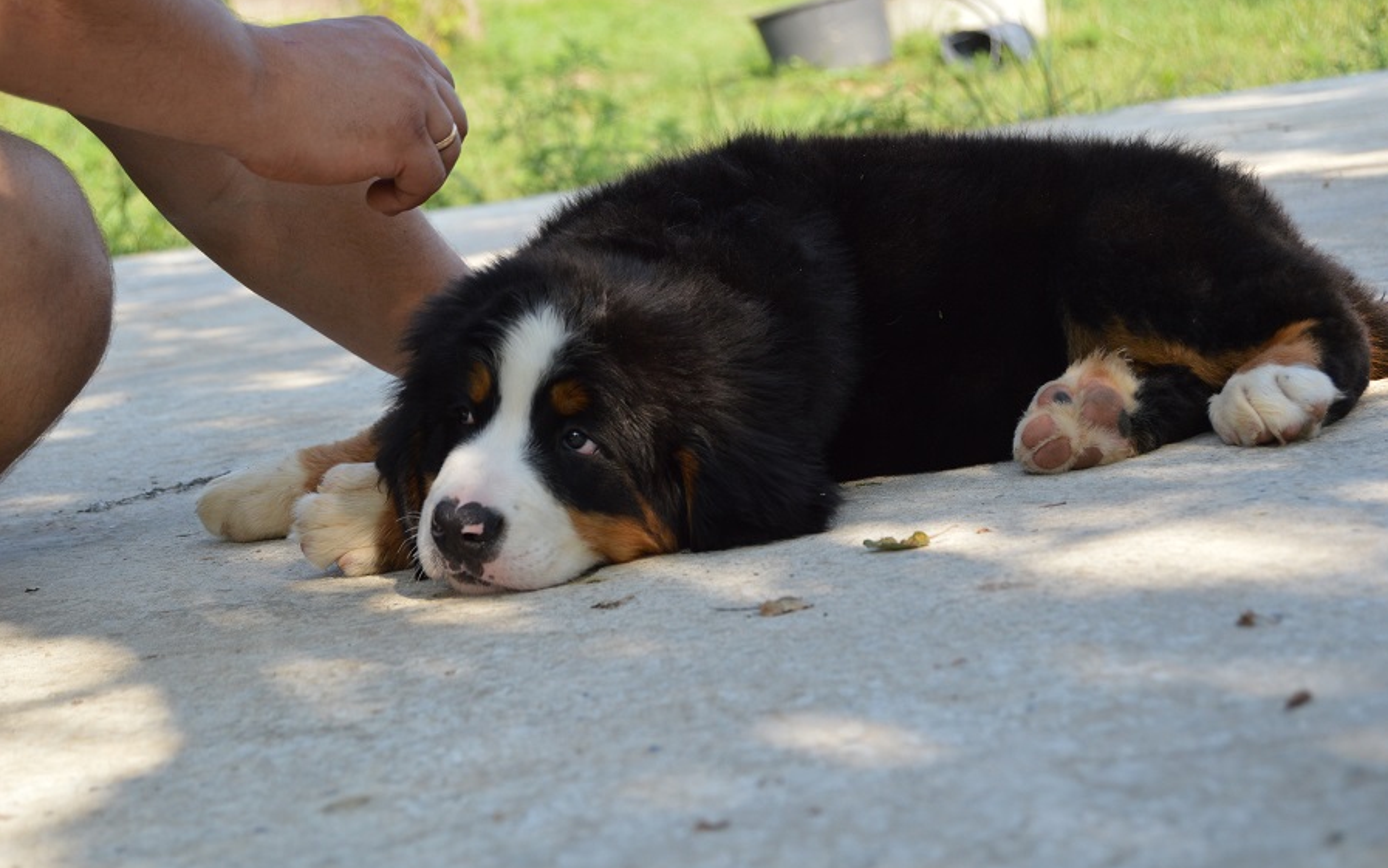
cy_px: 455
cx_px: 697
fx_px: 3197
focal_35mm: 85
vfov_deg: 15.5
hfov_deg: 24.5
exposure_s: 1/500
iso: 450
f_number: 5.6
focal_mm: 55
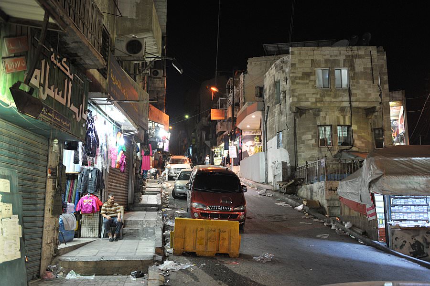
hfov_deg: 55.8
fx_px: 406
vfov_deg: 38.8
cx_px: 215
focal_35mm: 34
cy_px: 143
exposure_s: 1/100
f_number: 2.8
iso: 2200
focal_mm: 34
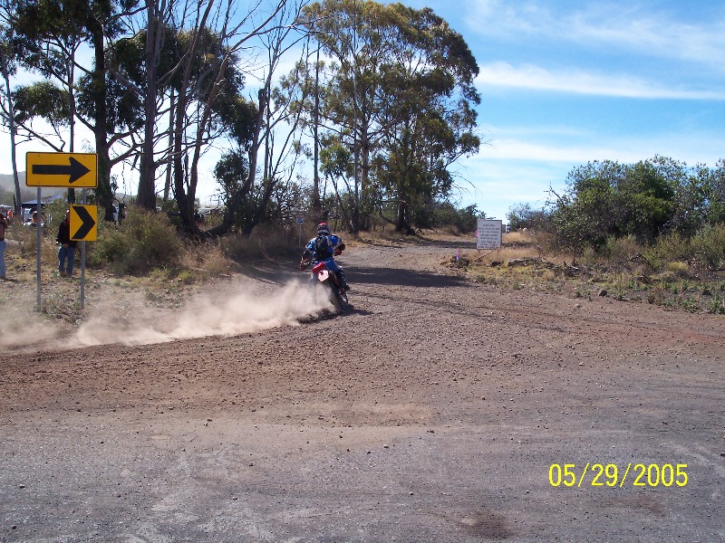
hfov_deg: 49.0
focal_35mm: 38
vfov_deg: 37.7
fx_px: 796
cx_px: 362
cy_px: 272
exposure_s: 1/700
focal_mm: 8
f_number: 4.8
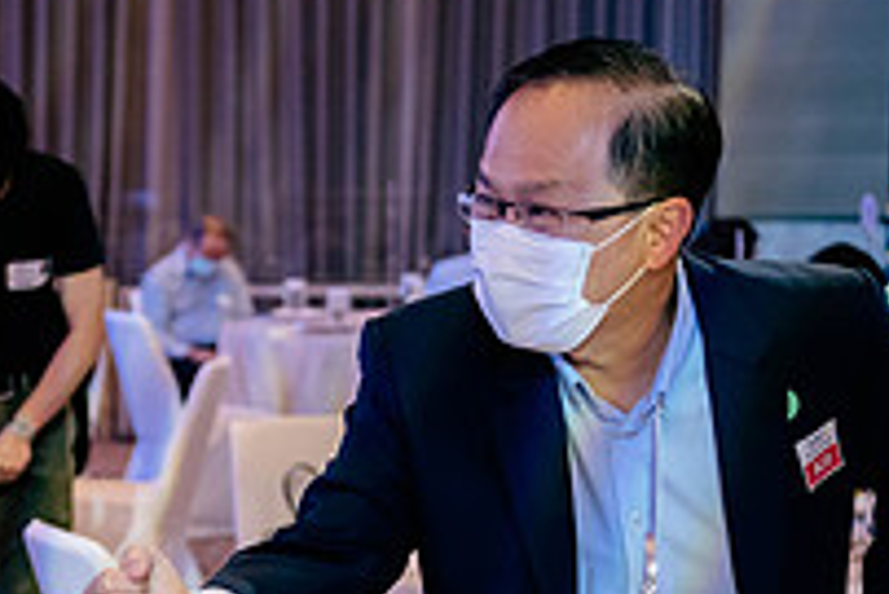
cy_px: 607
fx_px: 2694
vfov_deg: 12.4
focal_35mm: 109
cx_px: -22
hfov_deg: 18.2
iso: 2500
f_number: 2.8
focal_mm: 38
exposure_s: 1/100
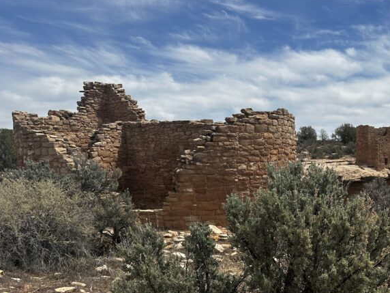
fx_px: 484
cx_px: 322
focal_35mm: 43
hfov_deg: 41.6
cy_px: 248
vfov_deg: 32.4
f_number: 1.78
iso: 80
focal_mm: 6.86
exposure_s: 1/5525
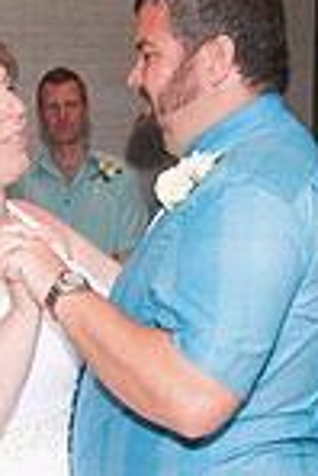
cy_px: 537
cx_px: 117
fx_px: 1745
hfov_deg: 10.4
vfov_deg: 15.1
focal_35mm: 132
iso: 400
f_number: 5.6
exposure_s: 1/60
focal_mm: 29
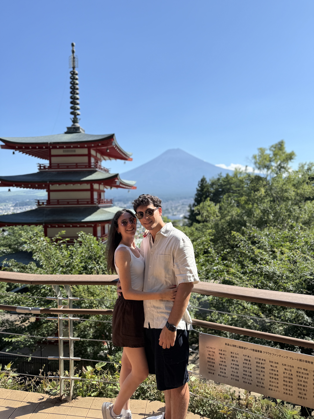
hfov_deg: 56.8
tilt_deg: -1.5
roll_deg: +1.1
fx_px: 290
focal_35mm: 24
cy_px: 210
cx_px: 157
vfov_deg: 71.6
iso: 80
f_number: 1.78
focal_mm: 6.76
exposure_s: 1/3584
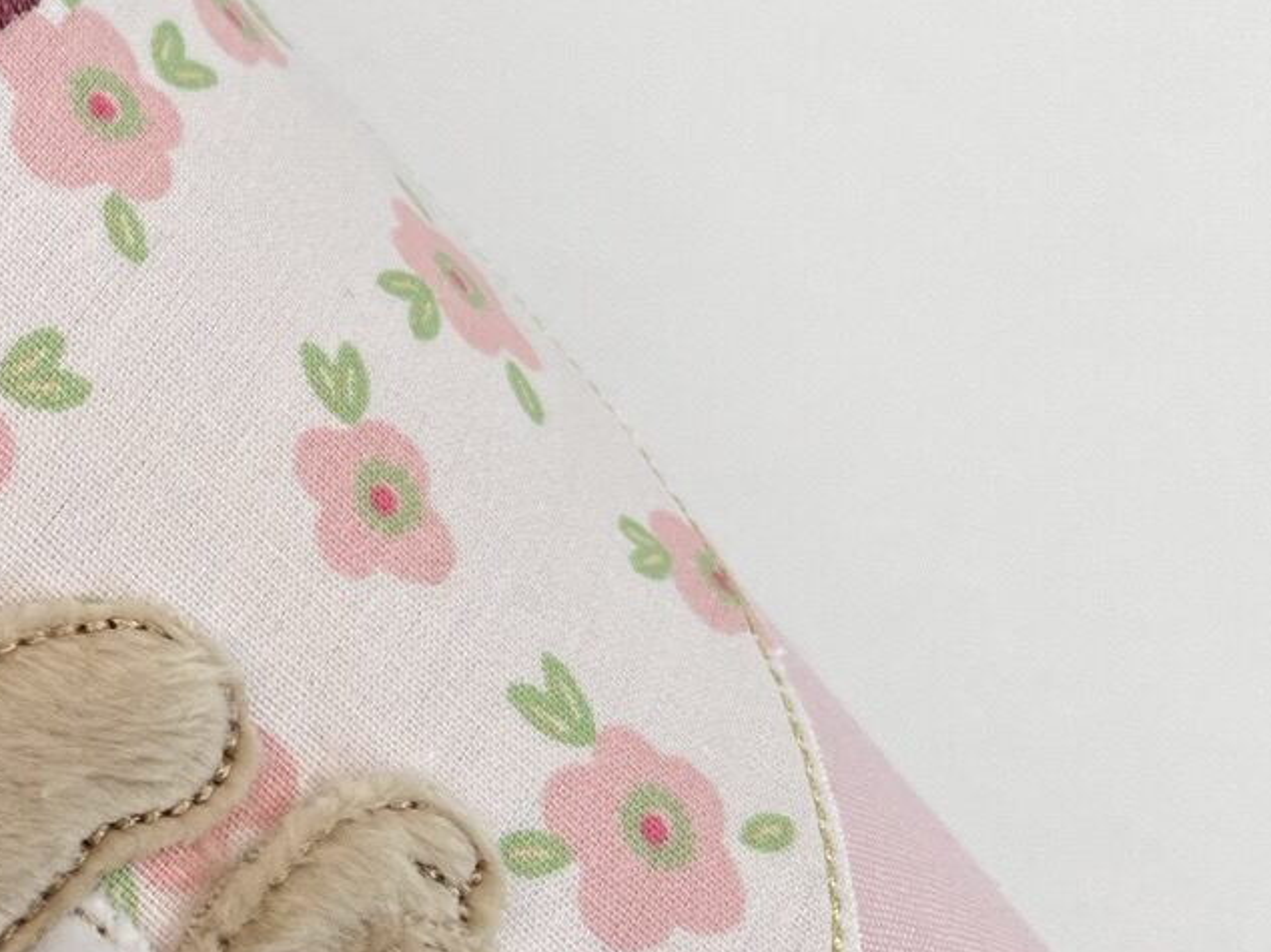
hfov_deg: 20.8
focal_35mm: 84
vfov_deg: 17.6
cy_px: 445
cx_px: -463
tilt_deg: -58.5
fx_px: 3083
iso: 32
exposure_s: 1/123
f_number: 1.6
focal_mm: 5.1
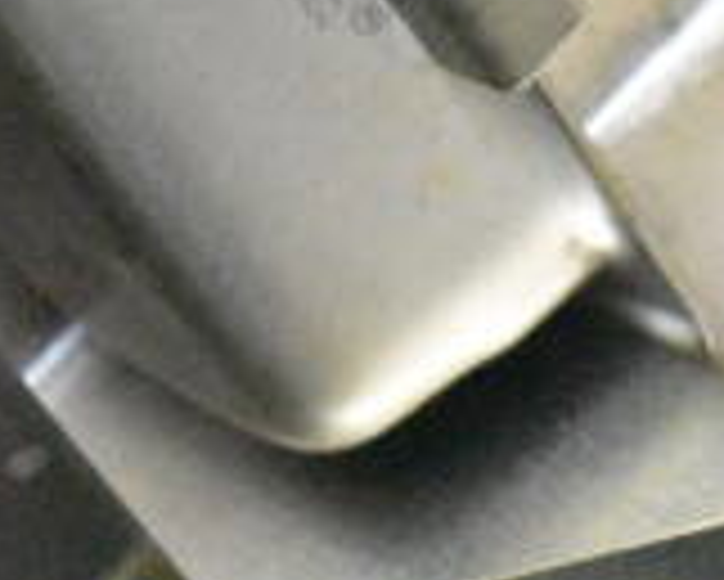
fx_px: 6299
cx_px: 1318
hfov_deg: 6.4
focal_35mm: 294
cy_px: 232
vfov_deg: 5.3
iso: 25600
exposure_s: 1/40
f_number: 5.6
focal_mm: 55
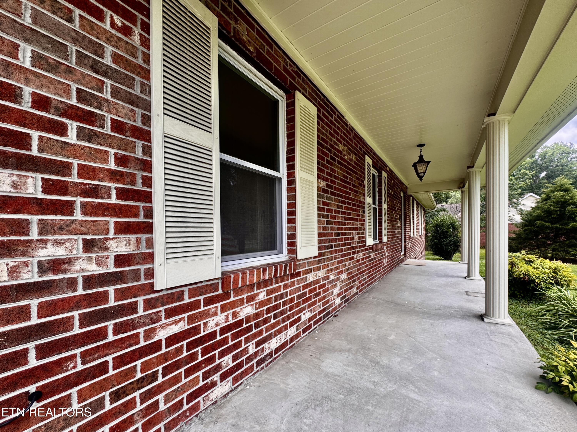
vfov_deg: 85.7
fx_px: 233
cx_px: 288
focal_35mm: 14
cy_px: 216
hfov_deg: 102.1
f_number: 2.2
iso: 40
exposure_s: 1/433
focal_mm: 2.22
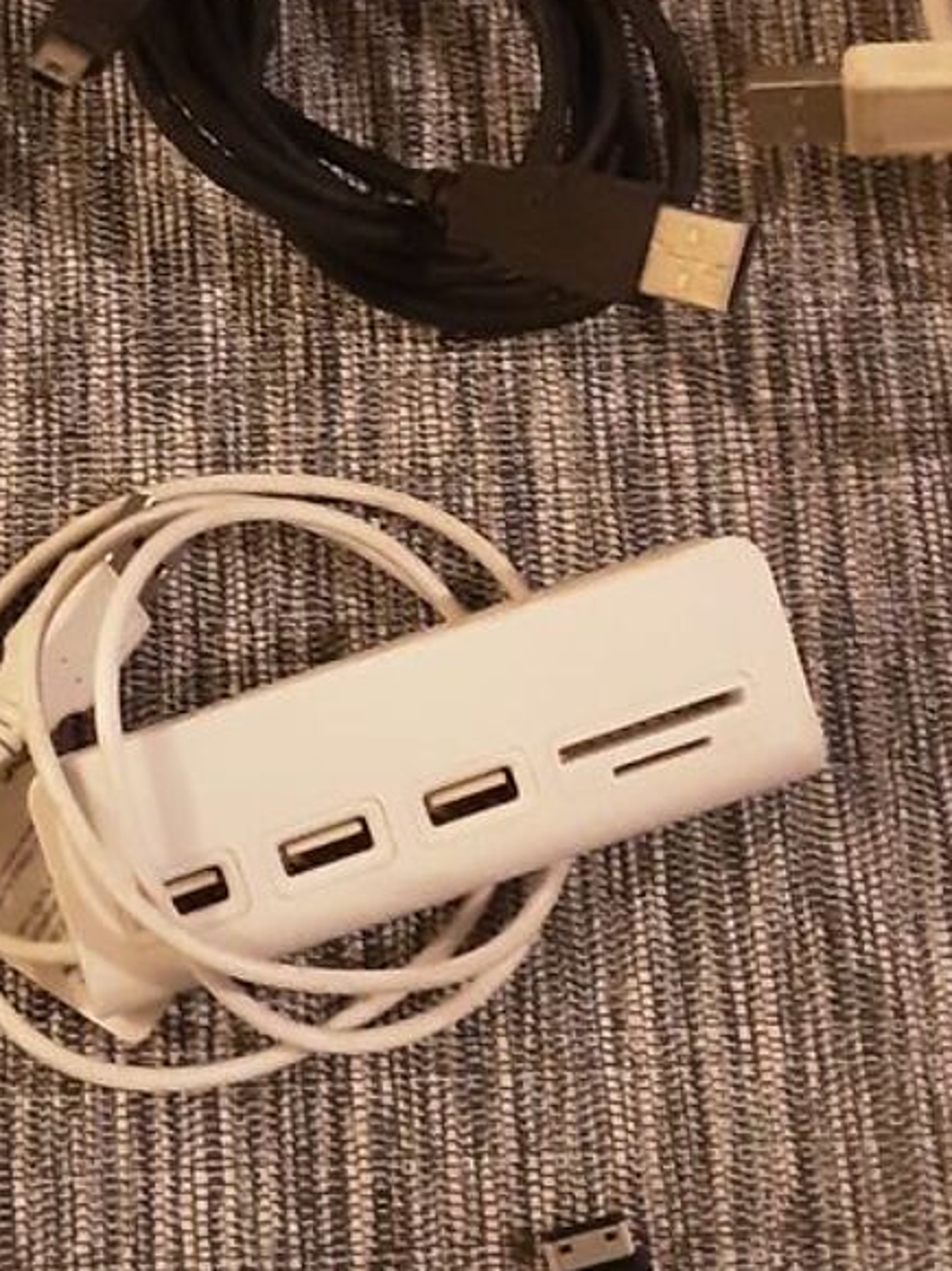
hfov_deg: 22.4
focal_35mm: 62
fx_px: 2276
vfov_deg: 30.9
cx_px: -81
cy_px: 410
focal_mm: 2.91
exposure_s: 1/20
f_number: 1.9
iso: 640
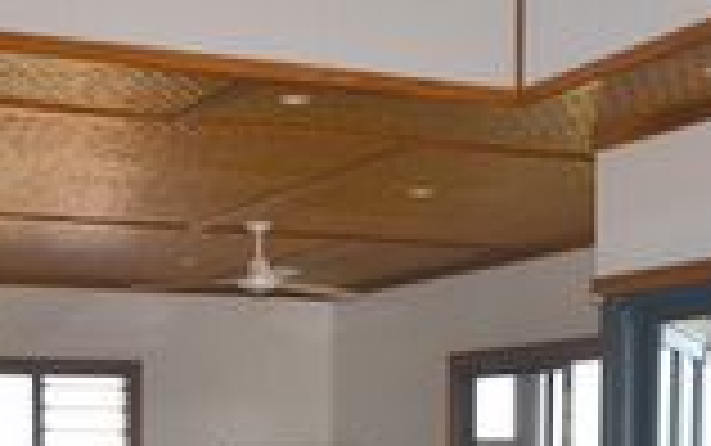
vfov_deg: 13.8
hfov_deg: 22.8
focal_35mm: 91
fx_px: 1765
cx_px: 324
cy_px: 588
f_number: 5.6
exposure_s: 1/60
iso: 100
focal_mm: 20
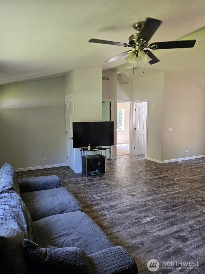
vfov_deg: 73.9
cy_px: 137
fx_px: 182
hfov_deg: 58.9
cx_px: 102
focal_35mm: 23
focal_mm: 5.4
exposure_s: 1/120
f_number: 1.8
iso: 200
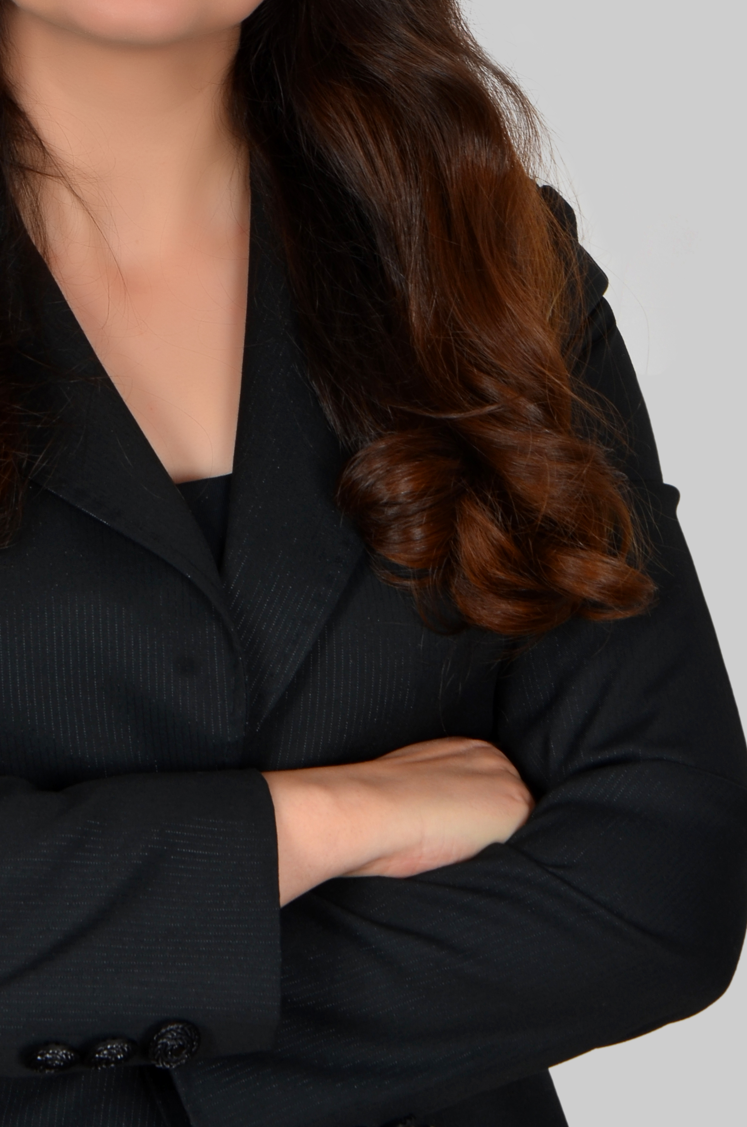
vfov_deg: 16.1
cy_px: 239
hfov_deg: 10.7
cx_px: 150
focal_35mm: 127
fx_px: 3970
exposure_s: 1/125
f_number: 13
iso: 100
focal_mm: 50
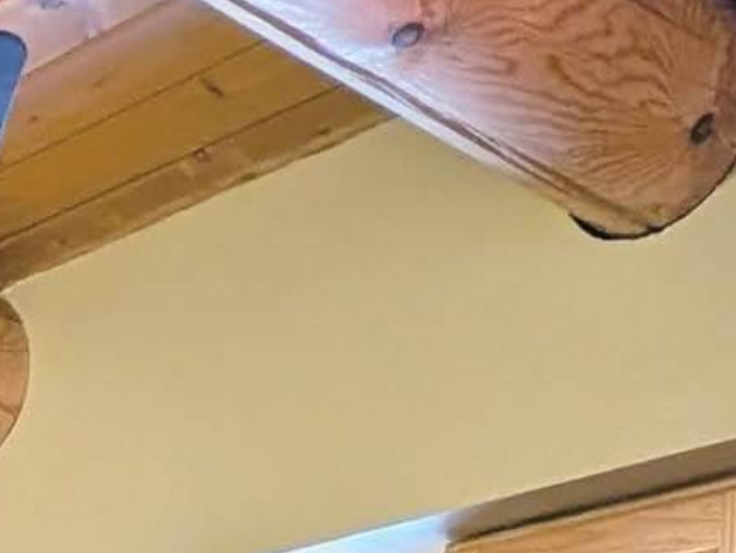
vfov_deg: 12.1
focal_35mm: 85
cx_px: -276
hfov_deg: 20.5
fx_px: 1809
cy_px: 1482
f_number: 1.7
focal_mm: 2.02
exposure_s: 1/60
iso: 66
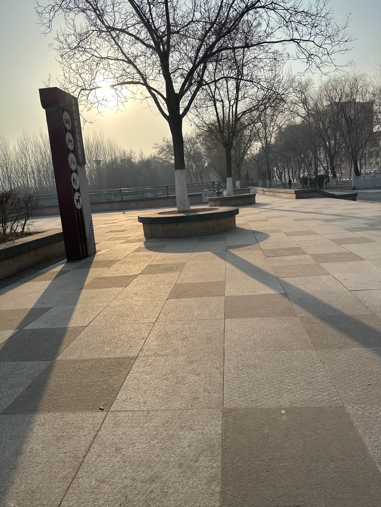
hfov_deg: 56.8
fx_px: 352
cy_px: 254
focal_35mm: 24
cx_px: 190
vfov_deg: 71.6
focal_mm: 6.86
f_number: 1.78
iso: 80
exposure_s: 1/3472
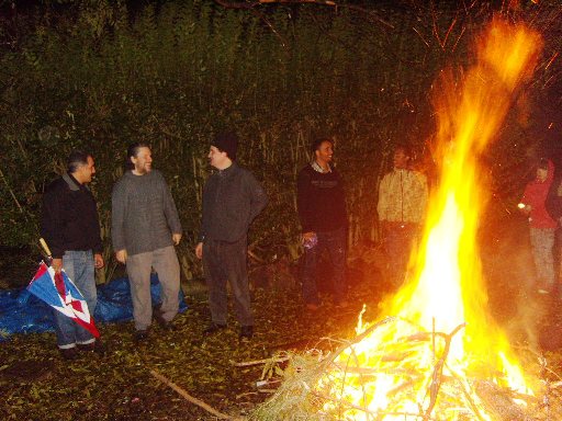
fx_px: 568
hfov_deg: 52.6
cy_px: 210
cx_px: 281
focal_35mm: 35
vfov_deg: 40.7
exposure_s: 1/30
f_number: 2.8
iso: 400
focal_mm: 7.4
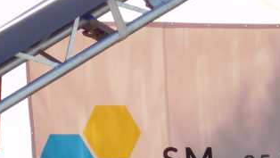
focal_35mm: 408
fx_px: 3031
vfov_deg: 3.0
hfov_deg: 5.3
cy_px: 305
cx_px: 347
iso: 125
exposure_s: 1/250
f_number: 4.8
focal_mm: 20.3
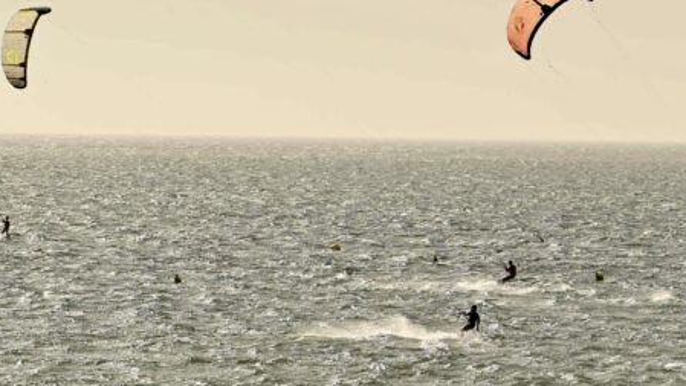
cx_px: 309
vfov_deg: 3.4
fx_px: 6515
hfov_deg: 6.0
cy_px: 145
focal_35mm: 358
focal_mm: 200
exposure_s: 1/3000
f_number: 5.6
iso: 200
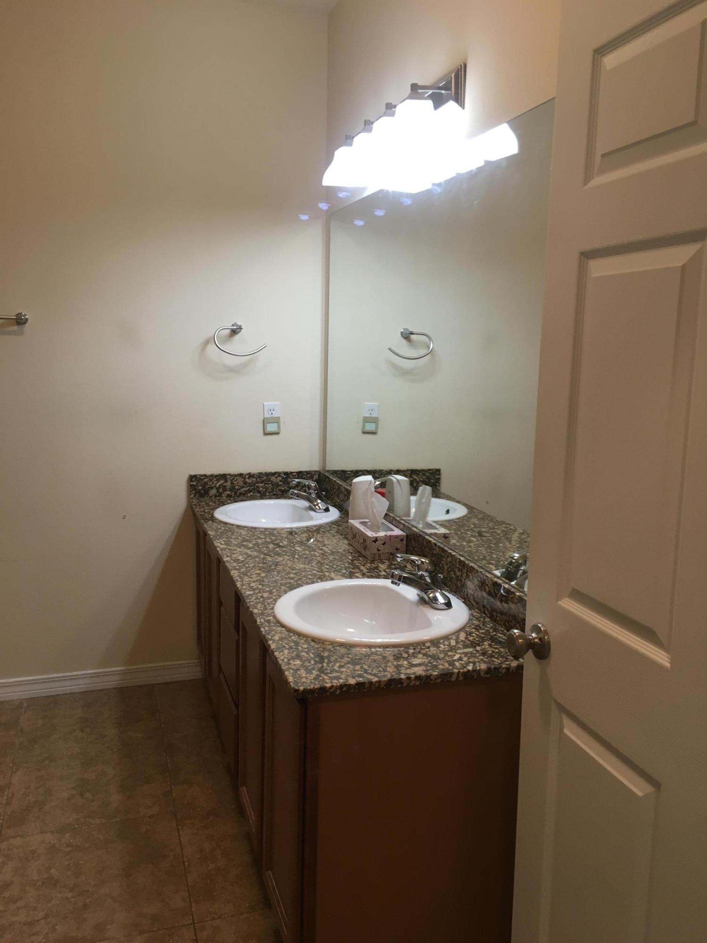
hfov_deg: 48.2
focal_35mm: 29
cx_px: 354
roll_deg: -1.7
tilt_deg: -9.8
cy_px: 472
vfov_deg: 61.7
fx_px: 790
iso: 80
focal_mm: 4.15
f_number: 2.2
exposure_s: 1/30
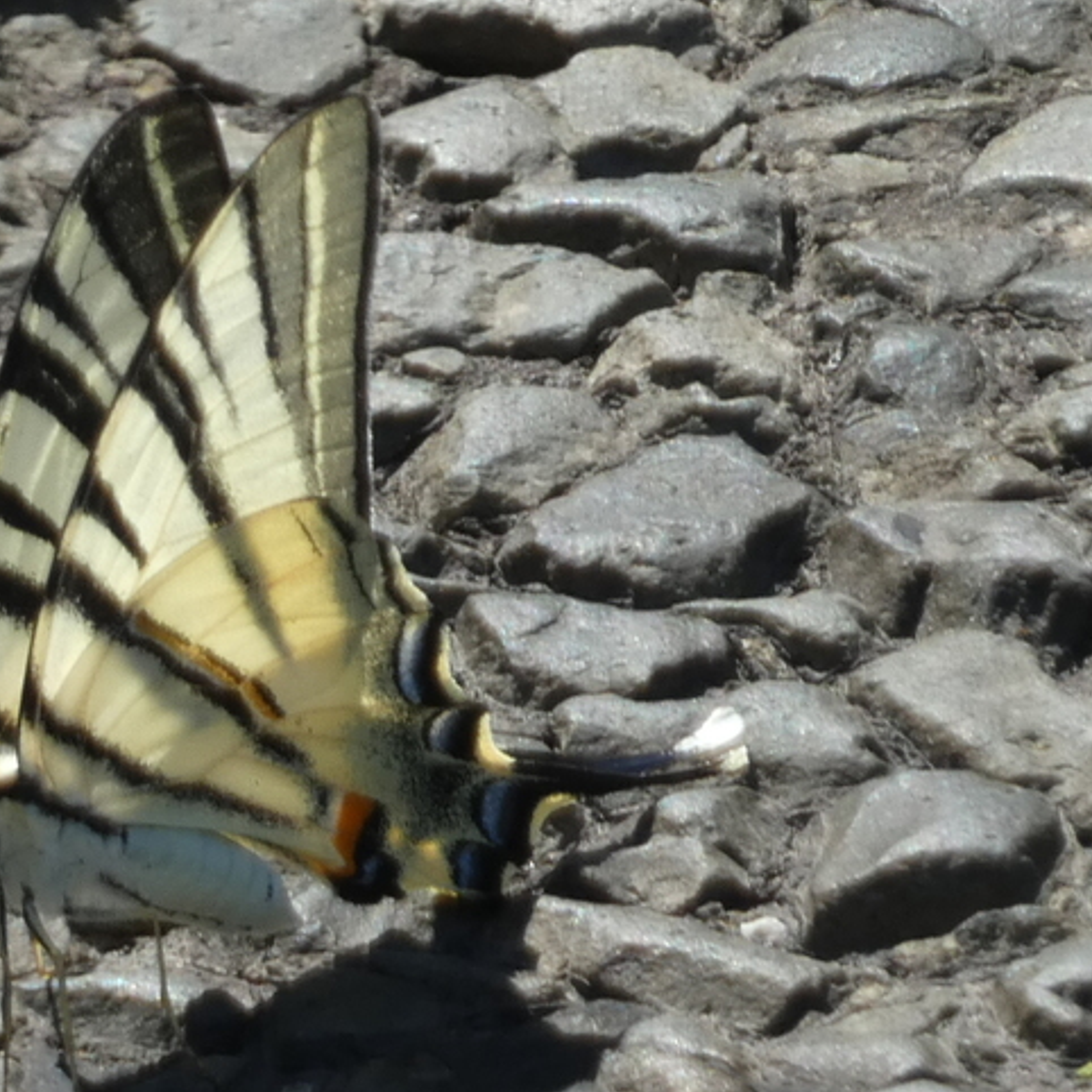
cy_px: 578
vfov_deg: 1.5
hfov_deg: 1.5
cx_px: 214
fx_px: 42257
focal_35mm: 1184
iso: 80
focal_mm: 135.6
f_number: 5.6
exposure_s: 1/100
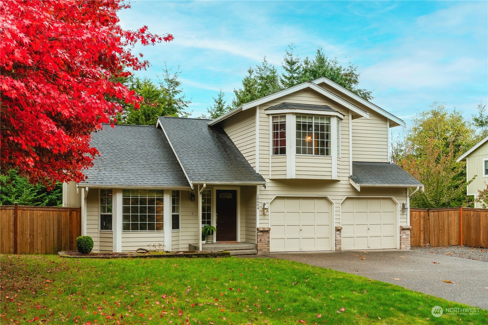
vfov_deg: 37.8
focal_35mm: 35
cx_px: 244
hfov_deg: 54.4
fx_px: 474
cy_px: 162
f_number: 8
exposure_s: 1/2000
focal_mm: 35
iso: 320
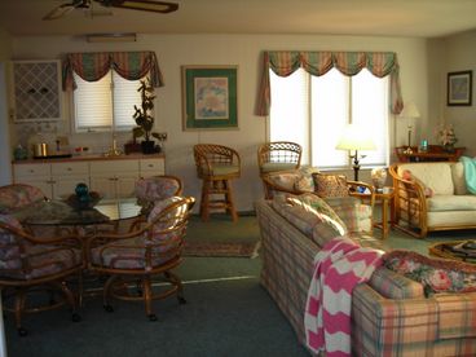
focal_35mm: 38
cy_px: 178
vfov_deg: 37.7
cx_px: 238
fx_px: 523
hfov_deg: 49.0
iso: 55
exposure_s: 1/7.6
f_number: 3.2
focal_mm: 6.3
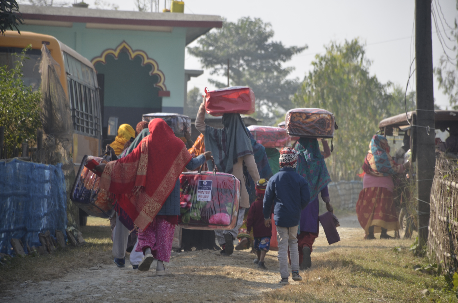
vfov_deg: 6.5
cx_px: 229
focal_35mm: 210
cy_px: 152
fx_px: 2666
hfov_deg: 9.8
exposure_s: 1/250
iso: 100
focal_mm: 140
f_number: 5.6
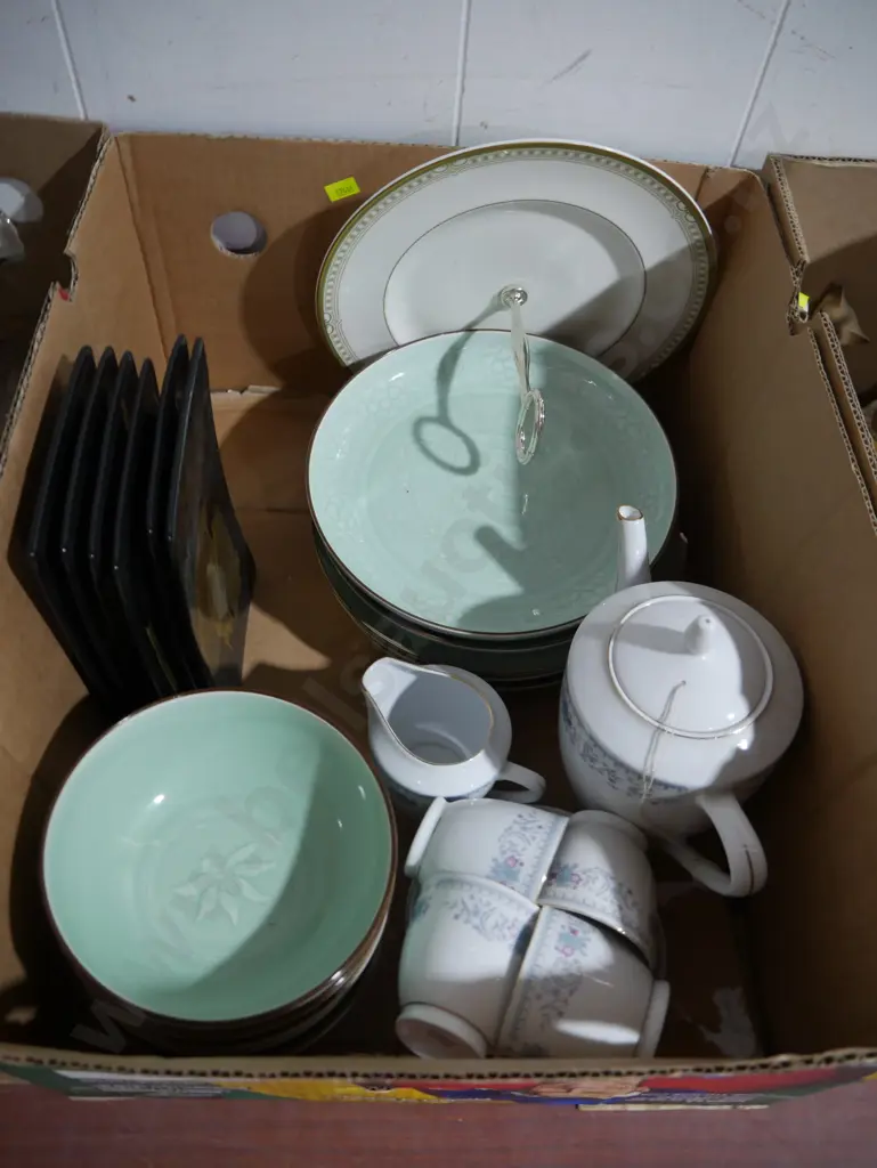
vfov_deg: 63.4
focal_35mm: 28
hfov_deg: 49.8
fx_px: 945
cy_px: 584
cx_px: 438
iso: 800
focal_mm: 14
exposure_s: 1/60
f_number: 3.5
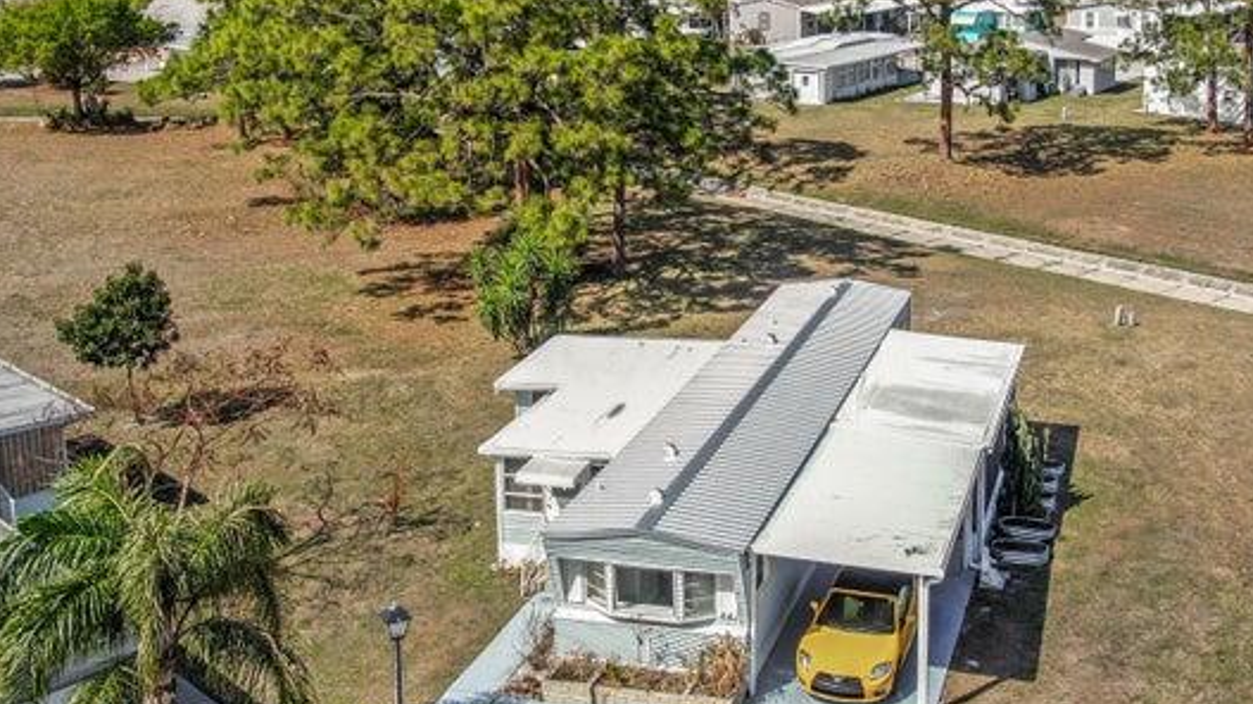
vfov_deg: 26.4
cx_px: 701
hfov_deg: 45.4
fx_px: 1495
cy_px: 238
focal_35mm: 45
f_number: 3.2
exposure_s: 1/800
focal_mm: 5.82
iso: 100
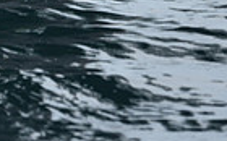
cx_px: 24
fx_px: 2613
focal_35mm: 423
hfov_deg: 5.0
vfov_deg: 3.0
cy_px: -301
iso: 250
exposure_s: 1/800
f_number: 6.3
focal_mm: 100
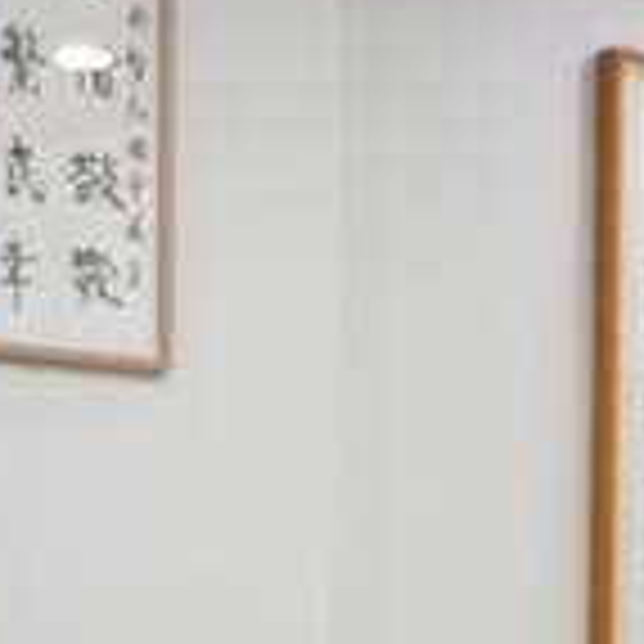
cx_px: 1018
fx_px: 2755
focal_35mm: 131
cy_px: 752
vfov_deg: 13.0
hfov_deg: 12.5
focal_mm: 23
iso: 1250
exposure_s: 1/160
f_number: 4
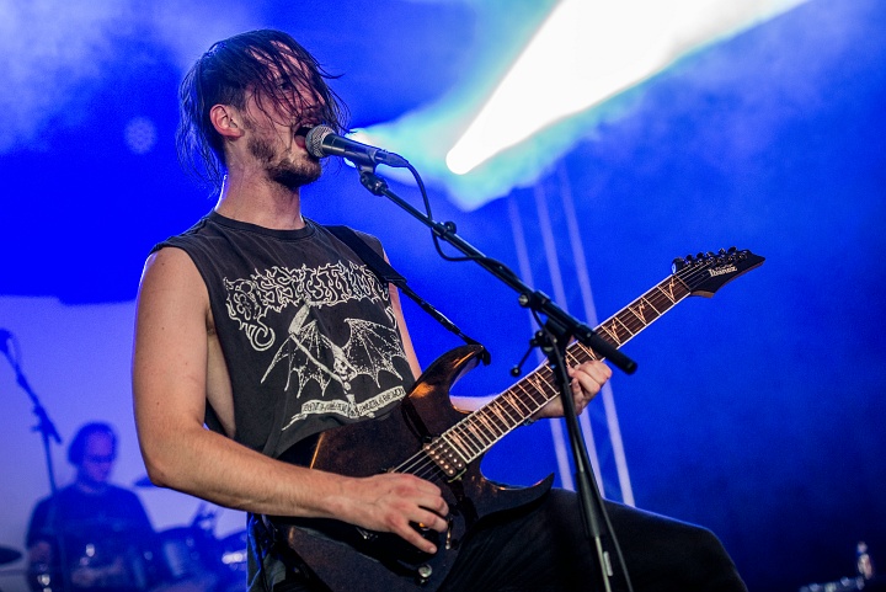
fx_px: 2019
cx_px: 443
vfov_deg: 16.7
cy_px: 296
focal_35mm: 82
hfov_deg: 24.7
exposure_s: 1/125
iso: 1600
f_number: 3.2
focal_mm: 82
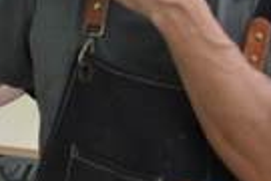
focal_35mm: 186
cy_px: 90
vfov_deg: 7.4
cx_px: -231
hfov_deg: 10.4
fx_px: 1400
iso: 1250
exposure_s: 1/125
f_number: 4
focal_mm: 24
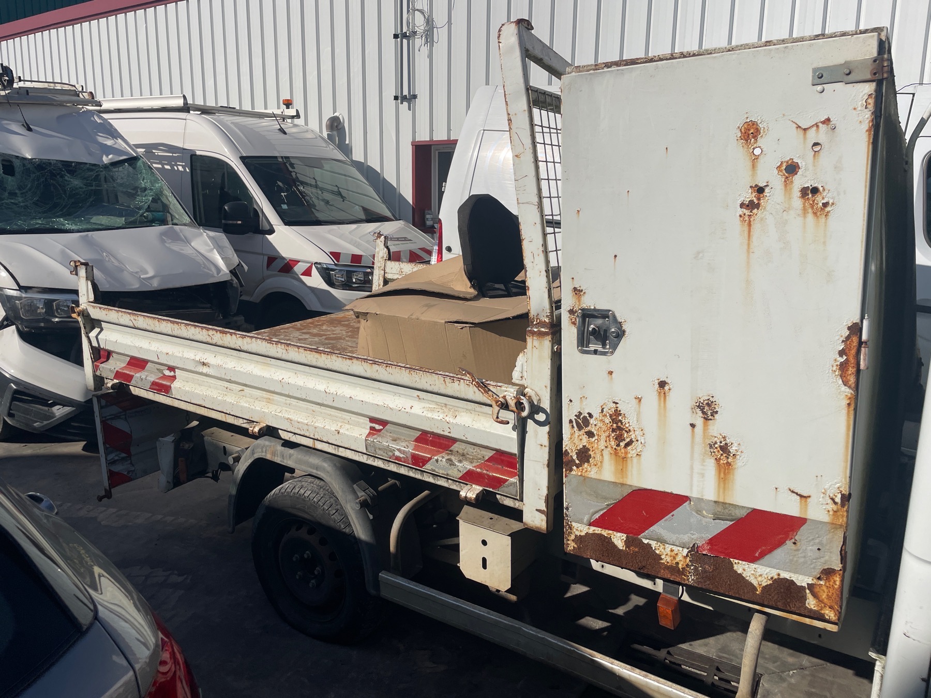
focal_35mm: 26
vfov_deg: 53.1
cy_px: 349
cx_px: 466
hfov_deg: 67.3
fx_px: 699
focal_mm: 4.2
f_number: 1.6
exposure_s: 1/8403
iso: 32
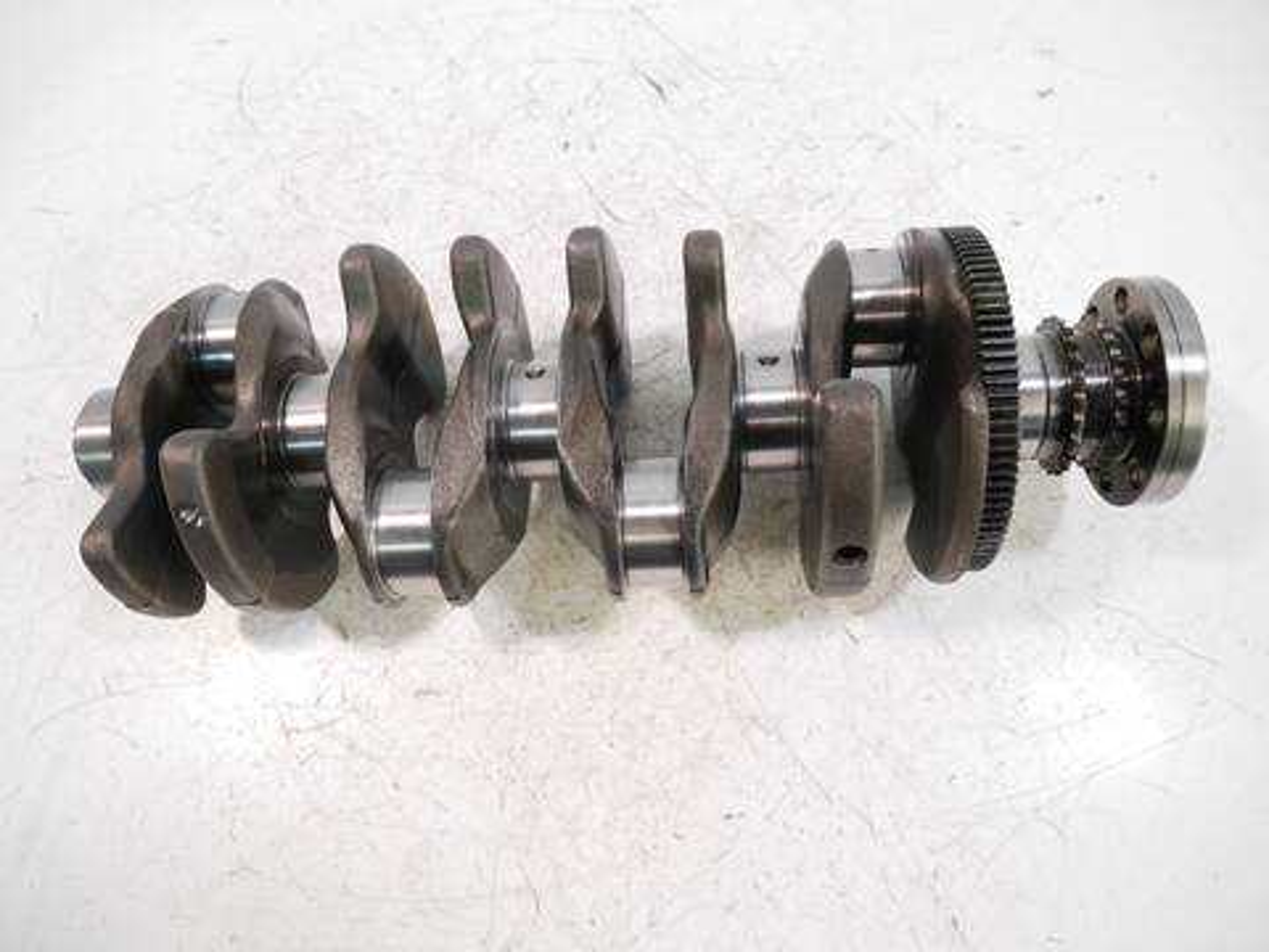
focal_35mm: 24
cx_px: 634
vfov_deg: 56.8
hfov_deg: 71.6
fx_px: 880
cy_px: 476
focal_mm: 12
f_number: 3.5
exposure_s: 1/60
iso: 800
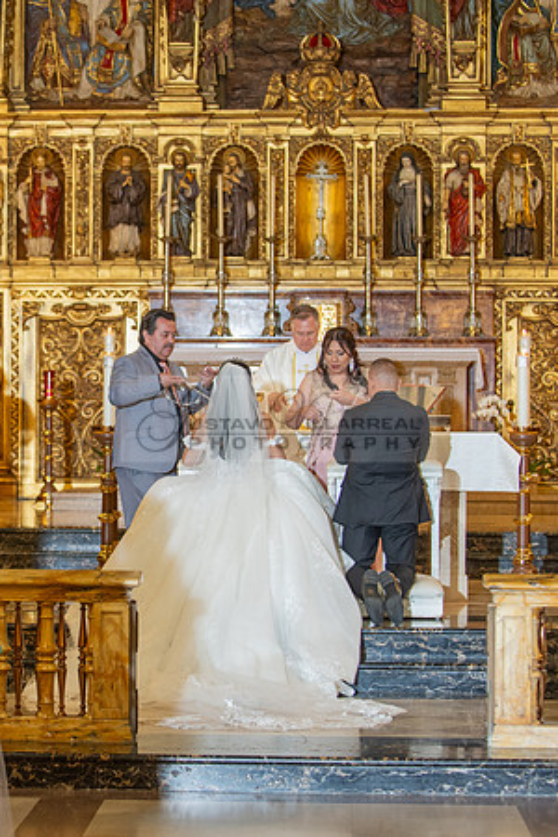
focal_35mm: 105
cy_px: 419
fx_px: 2441
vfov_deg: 19.5
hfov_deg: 13.0
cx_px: 83
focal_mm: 70
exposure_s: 1/100
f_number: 2.8
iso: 1000
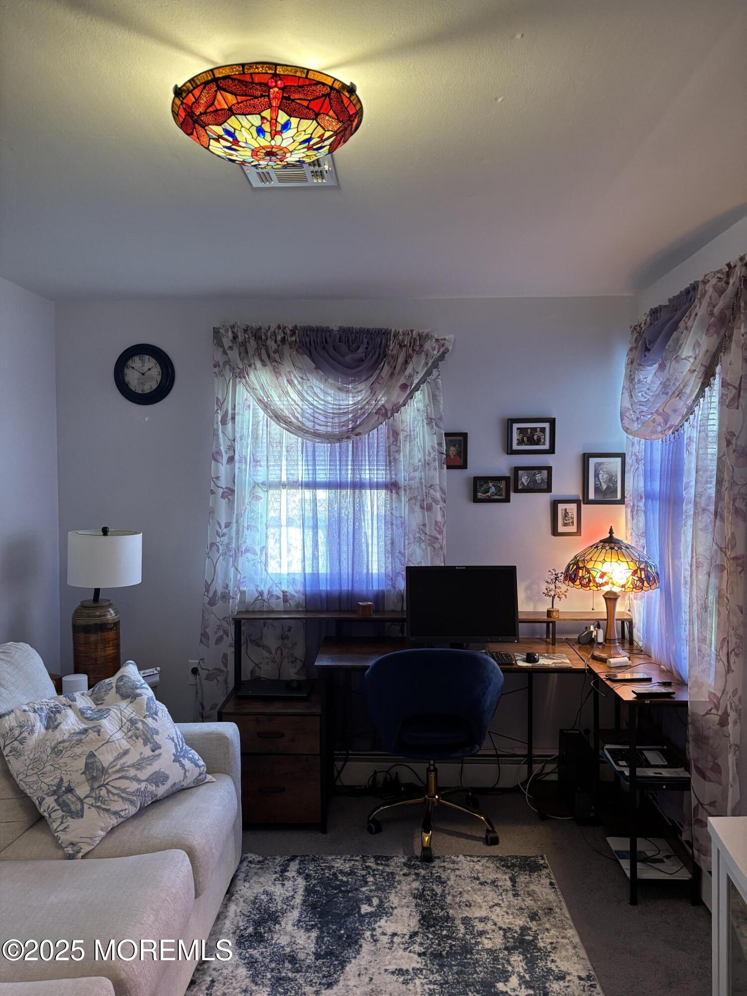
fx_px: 748
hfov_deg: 53.1
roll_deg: +1.3
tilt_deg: -1.1
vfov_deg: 67.3
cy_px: 498
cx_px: 374
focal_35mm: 26
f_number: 1.6
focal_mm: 5.96
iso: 200
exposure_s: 1/60
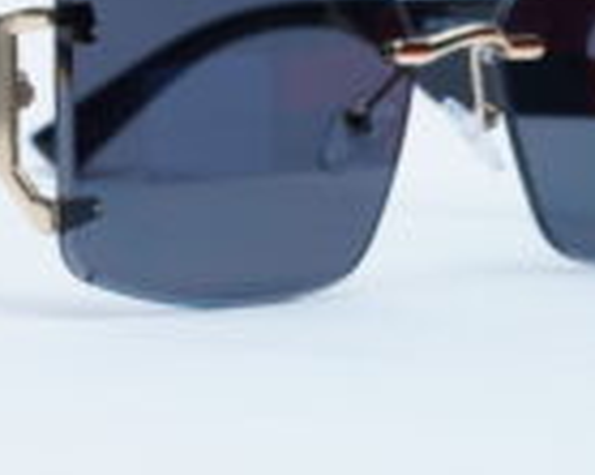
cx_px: 158
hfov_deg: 9.5
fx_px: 3572
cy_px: 68
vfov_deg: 7.6
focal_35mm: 203
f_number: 9
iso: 200
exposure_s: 1/160
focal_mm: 50
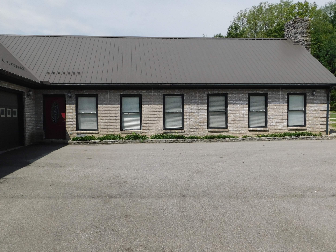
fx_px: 311
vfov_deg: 44.2
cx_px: 163
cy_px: 131
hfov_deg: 56.8
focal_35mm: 32
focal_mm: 5.3
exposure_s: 1/500
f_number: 6.4
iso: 125
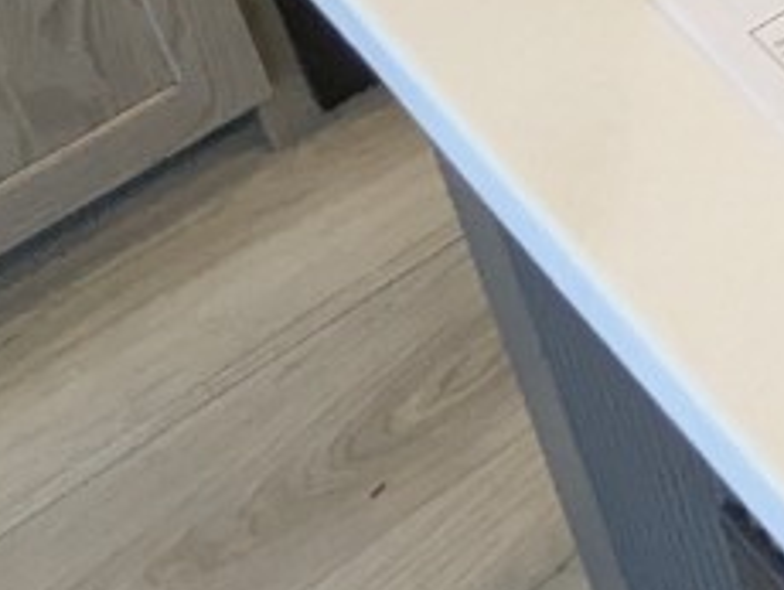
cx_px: 1484
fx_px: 2199
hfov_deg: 16.4
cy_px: -600
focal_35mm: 97
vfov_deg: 13.2
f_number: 2.2
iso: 350
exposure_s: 1/125
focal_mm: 2.35
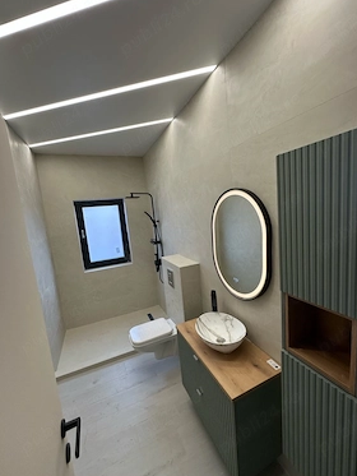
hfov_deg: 81.7
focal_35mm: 15
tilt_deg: -7.4
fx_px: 206
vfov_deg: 98.2
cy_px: 239
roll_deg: +3.8
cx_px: 186
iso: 100
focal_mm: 2.22
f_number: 2.2
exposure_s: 1/99
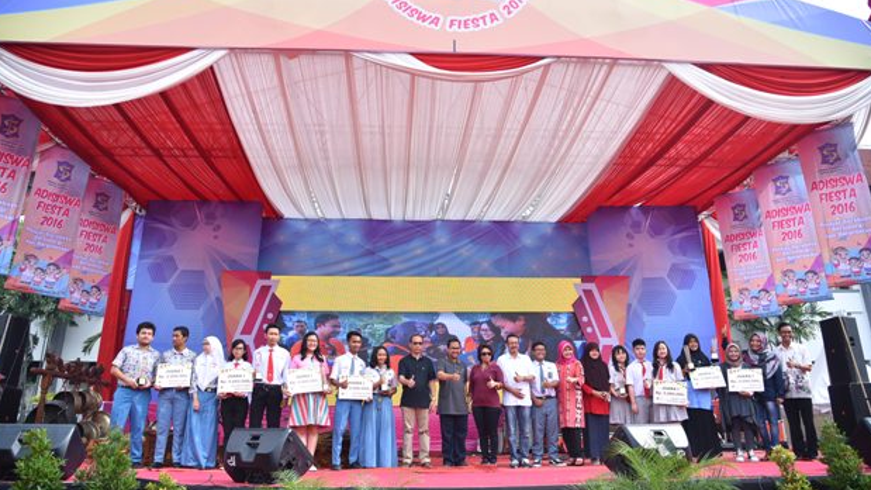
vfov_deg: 44.3
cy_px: 219
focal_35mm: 26
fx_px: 600
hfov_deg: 71.9
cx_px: 429
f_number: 4
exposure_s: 1/200
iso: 100
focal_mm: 24
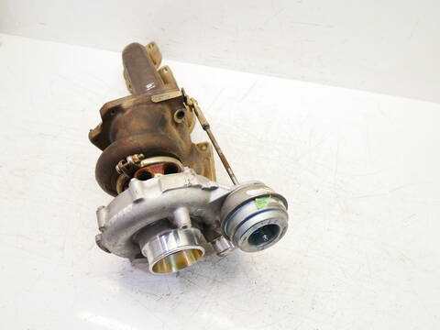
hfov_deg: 60.0
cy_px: 165
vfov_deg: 46.8
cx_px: 220
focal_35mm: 30
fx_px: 381
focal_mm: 15
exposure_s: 1/60
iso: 500
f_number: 3.8
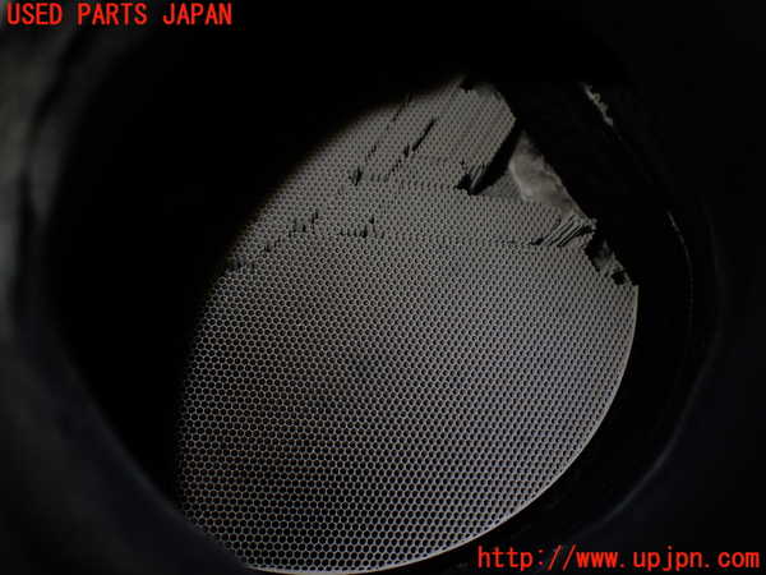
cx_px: 383
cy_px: 288
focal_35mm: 30
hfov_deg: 60.0
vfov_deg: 46.8
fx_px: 664
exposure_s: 1/125
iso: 160
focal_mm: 5.4
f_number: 2.3
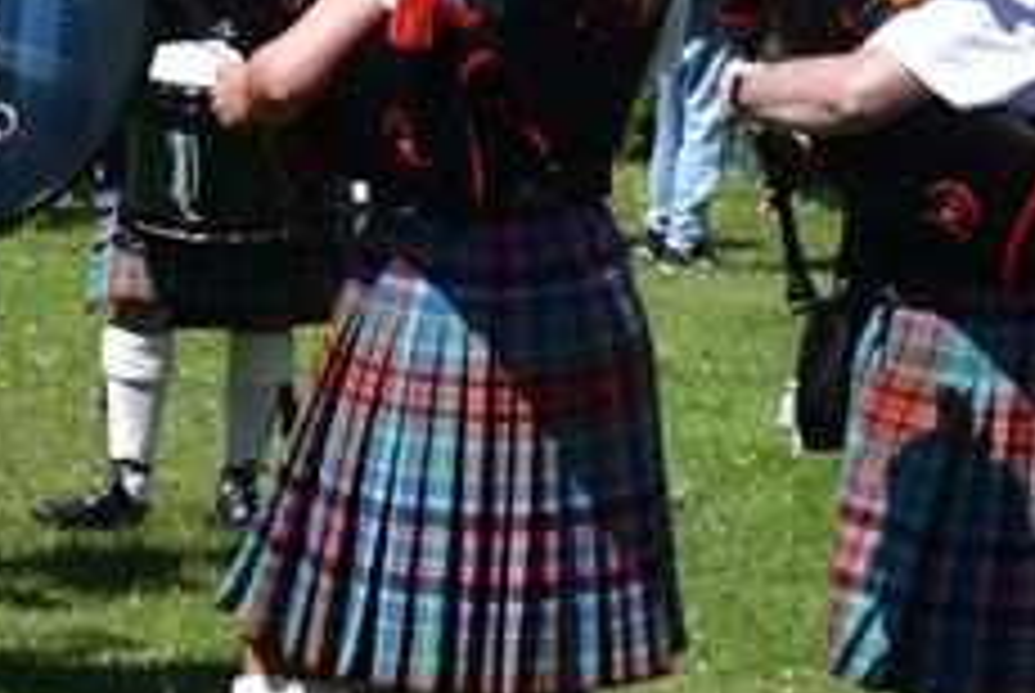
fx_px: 8118
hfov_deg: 7.1
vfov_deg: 4.8
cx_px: -880
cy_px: -536
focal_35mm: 282
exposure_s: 1/400
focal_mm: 48
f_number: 11
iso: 250
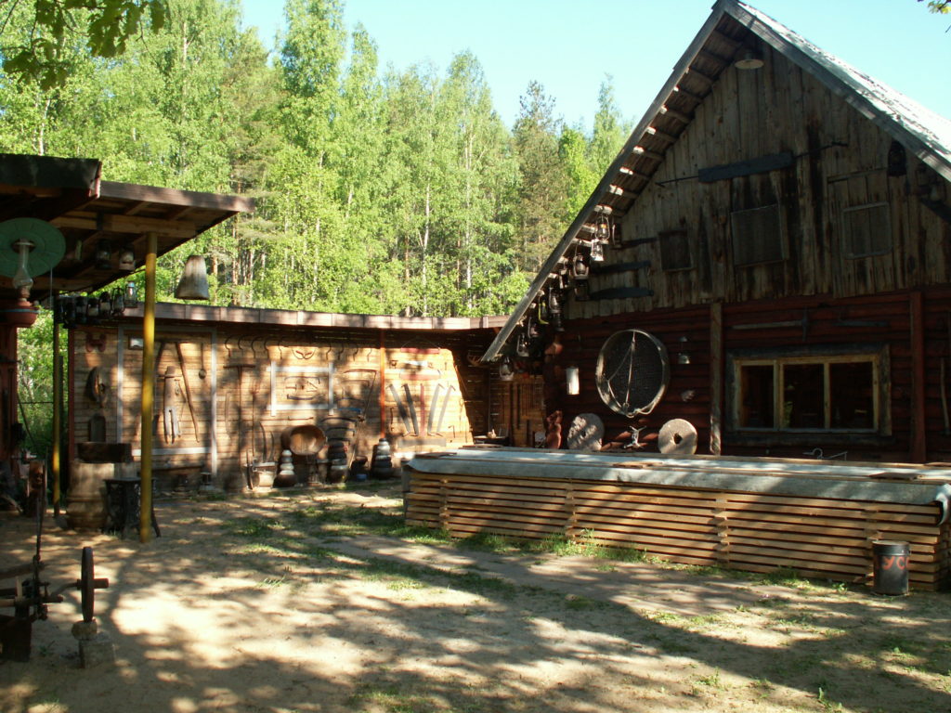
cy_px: 356
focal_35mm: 35
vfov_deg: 40.7
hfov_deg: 52.6
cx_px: 476
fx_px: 962
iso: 50
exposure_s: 1/100
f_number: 4.5
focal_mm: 5.86
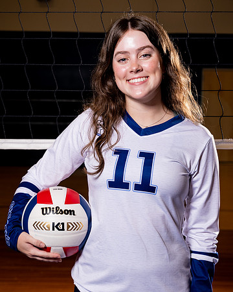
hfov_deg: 16.9
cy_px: 156
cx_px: 103
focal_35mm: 91
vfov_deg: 21.1
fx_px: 782
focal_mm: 58
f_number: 5.6
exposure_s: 1/125
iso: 250
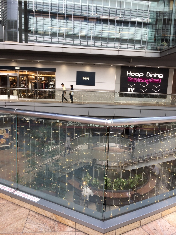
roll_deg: +0.4
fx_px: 197
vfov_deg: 61.7
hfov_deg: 48.2
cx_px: 88
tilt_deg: -9.8
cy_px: 118
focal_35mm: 29
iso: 32
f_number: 2.2
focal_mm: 4.15
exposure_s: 1/222
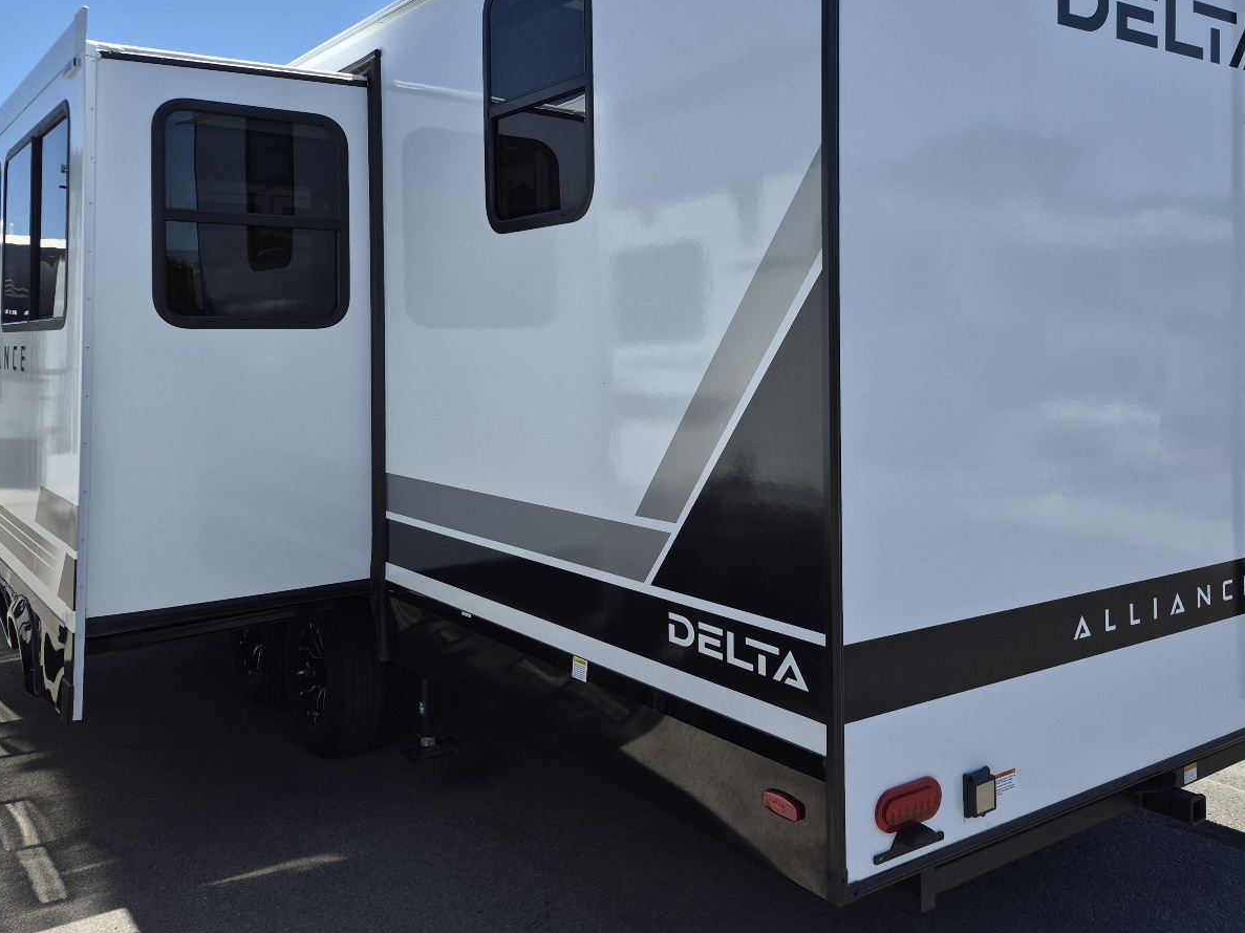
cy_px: 340
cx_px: 760
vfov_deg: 45.0
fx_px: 1115
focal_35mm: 31
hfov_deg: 57.8
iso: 80
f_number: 1.8
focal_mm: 5.4
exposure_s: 1/5000
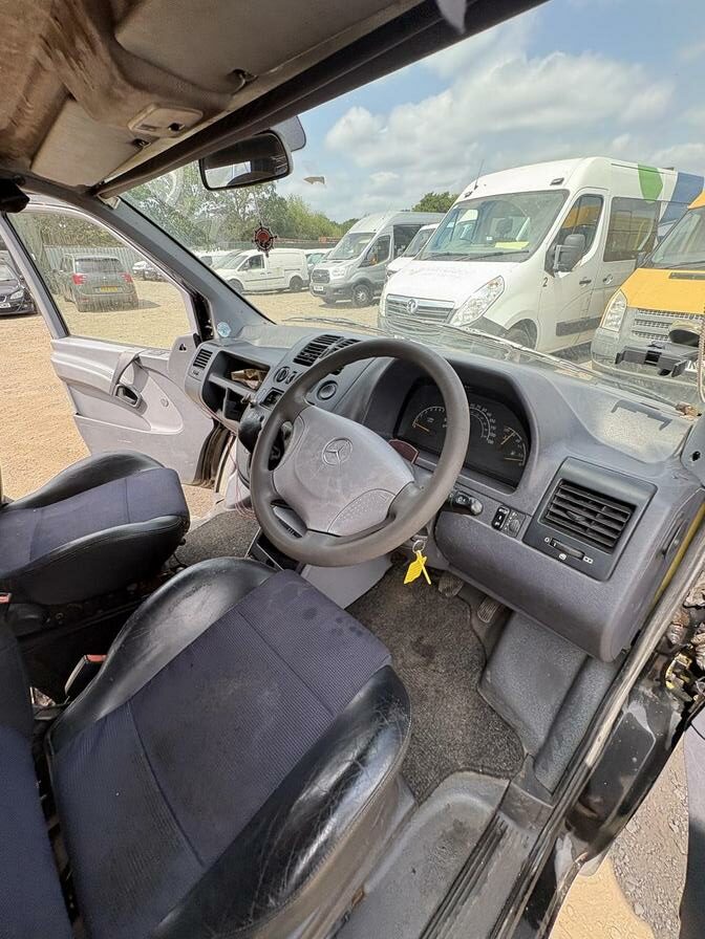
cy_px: 470
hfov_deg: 85.7
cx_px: 352
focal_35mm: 14
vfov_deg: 102.1
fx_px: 380
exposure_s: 1/192
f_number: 2.2
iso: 40
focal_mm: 2.22
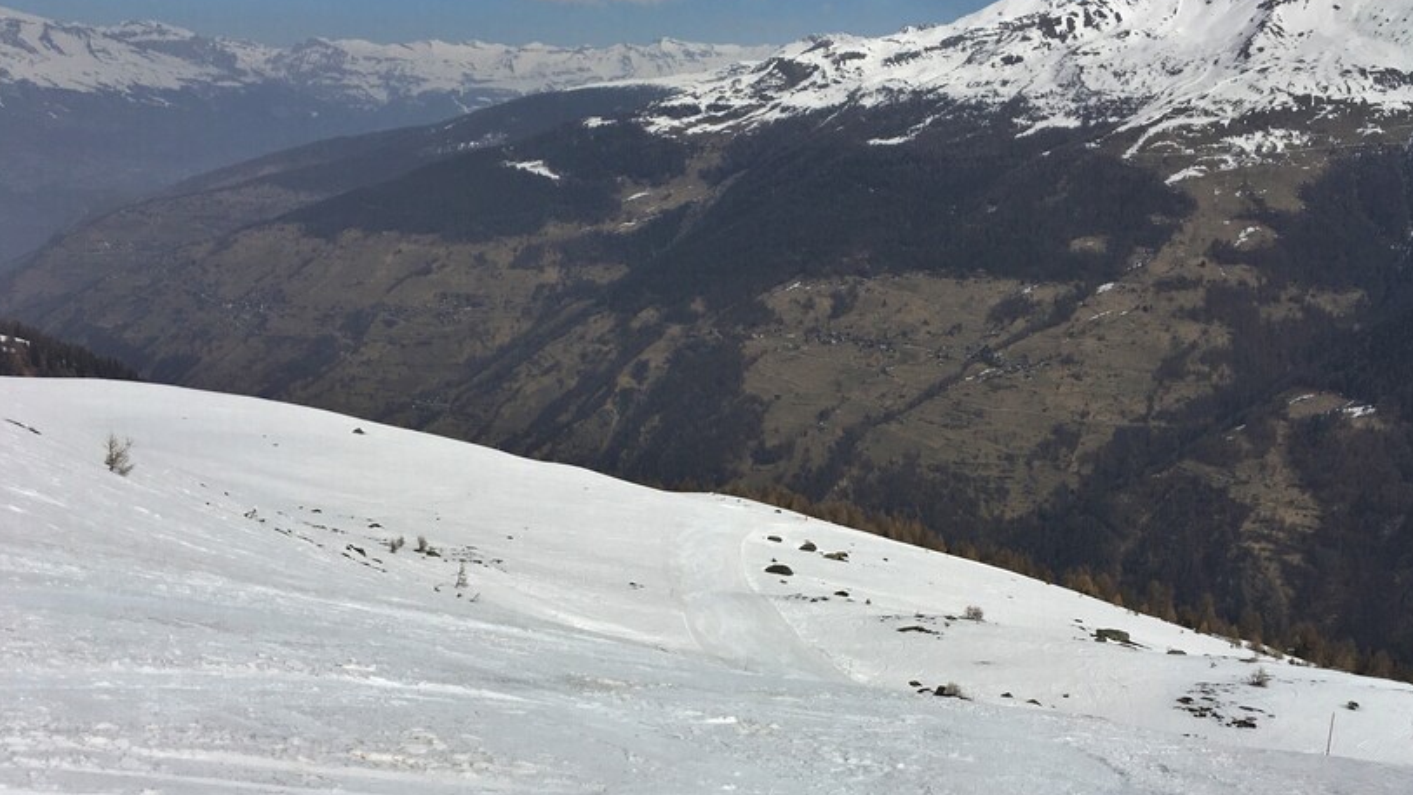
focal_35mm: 35
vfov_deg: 33.5
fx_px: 1312
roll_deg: -2.6
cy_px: 505
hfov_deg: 56.6
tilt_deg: -19.2
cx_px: 764
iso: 25
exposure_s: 1/3846
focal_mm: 4.15
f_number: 2.2
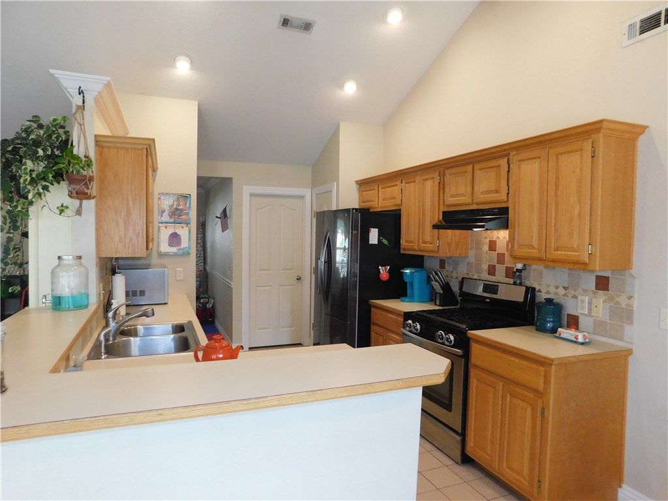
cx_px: 334
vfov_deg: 58.9
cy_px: 250
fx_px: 444
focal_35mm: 23
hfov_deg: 73.9
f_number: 3
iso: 400
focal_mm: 4
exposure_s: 1/40
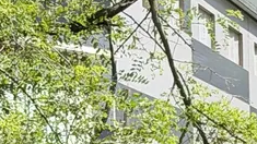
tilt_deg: -4.2
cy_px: 472
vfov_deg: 3.8
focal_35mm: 311
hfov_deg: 6.9
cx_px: 353
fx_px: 2119
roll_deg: +0.3
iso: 100
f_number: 1.78
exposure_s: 1/2033
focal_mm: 6.76
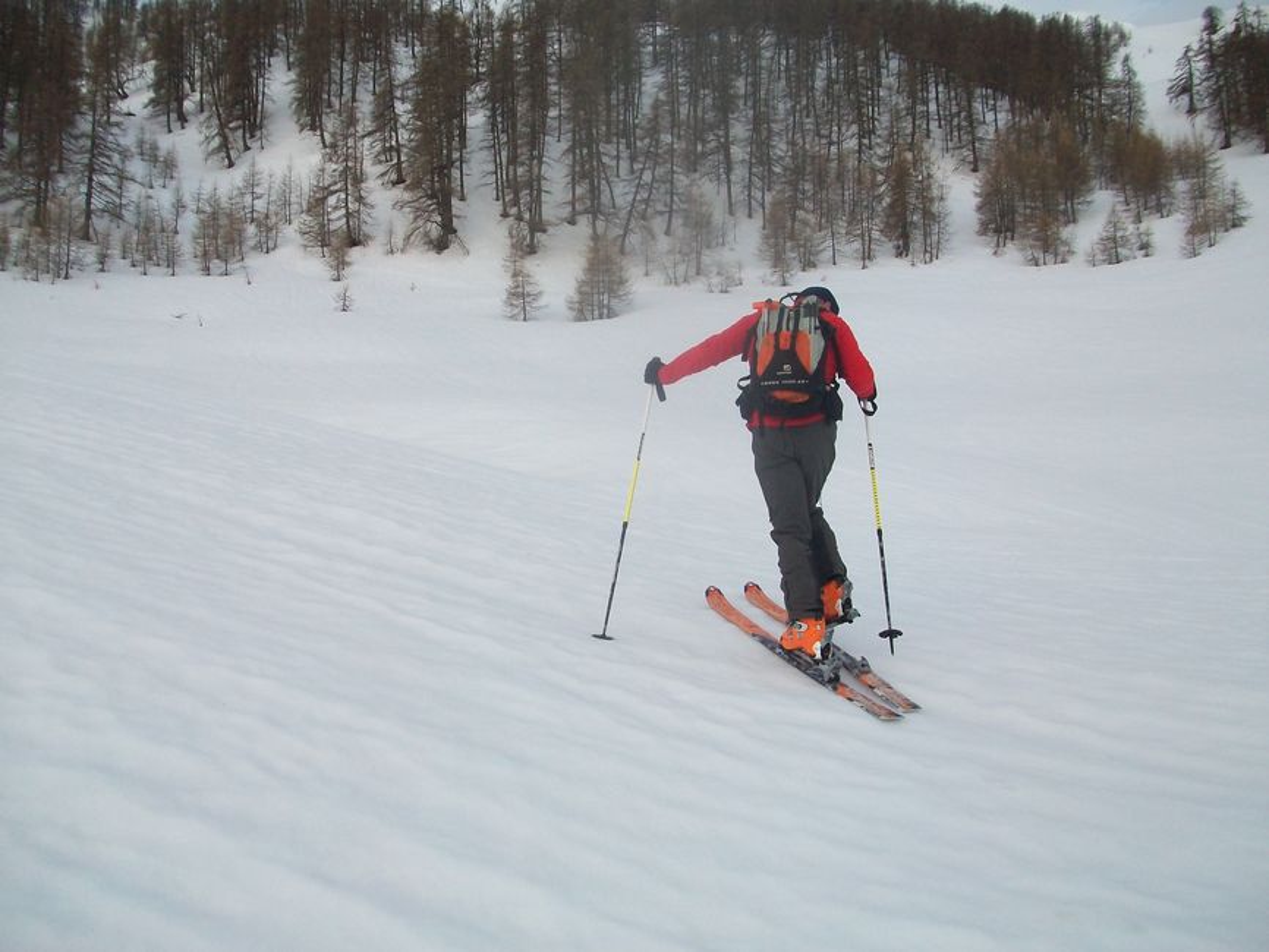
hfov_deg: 53.9
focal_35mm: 34
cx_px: 634
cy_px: 476
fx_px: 1247
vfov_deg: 41.8
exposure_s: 1/500
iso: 80
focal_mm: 5.7
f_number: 2.8
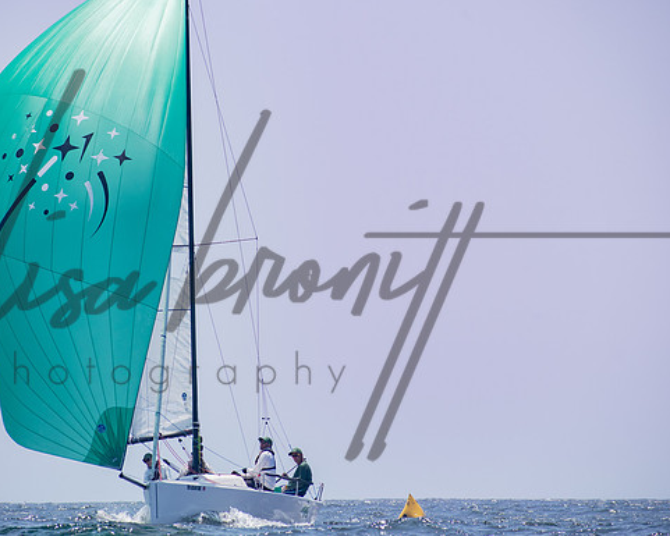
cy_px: 268
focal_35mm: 316
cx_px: 292
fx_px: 6267
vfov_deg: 4.9
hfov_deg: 6.1
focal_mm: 180
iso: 400
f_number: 8
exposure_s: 1/1250
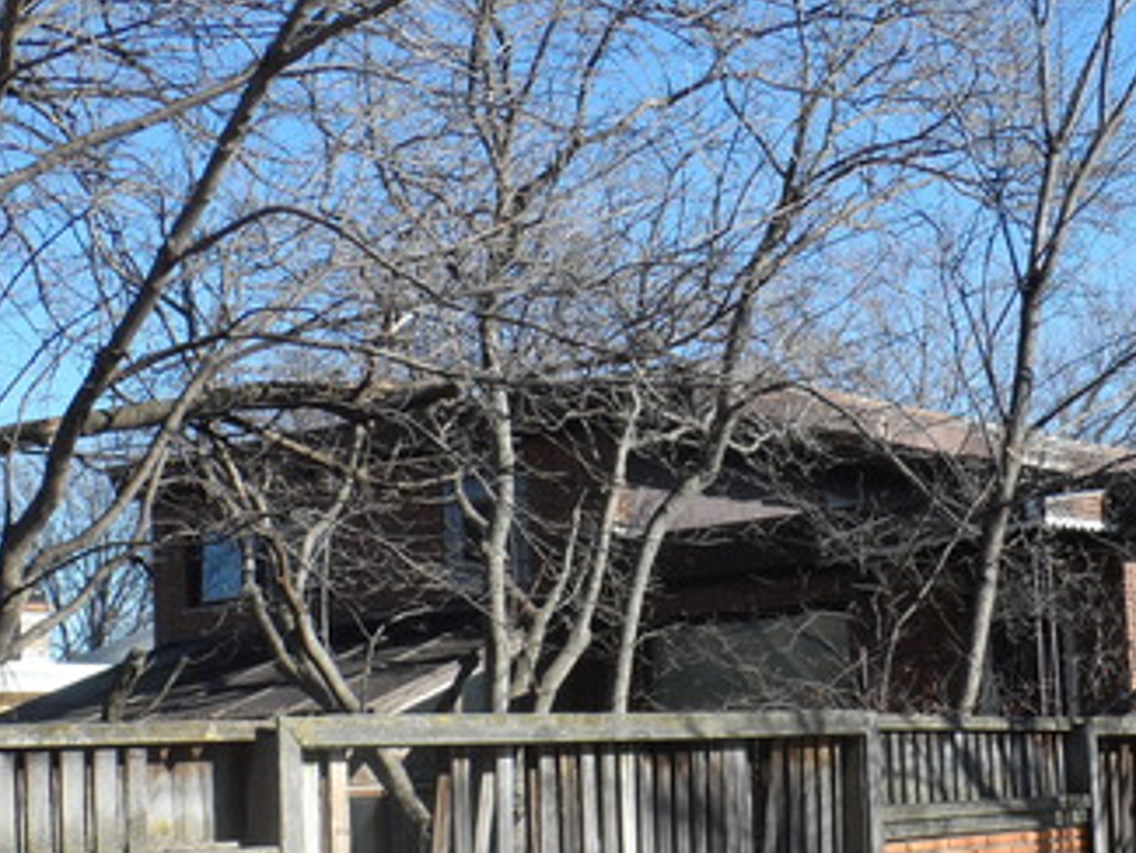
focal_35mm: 63
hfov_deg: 30.7
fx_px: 2068
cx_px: 657
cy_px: 584
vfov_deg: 23.2
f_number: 3.4
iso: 80
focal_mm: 5.3
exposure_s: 1/500
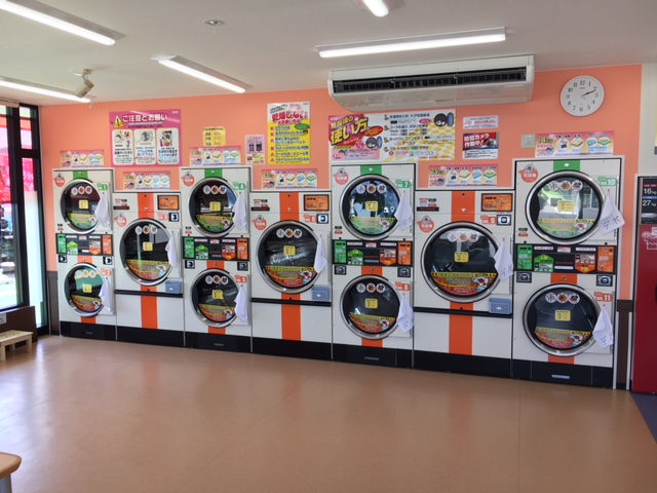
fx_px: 550
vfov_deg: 48.2
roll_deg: -0.1
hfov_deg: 61.7
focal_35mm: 29
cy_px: 246
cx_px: 328
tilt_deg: -5.2
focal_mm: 4.15
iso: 25
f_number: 2.2
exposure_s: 1/120
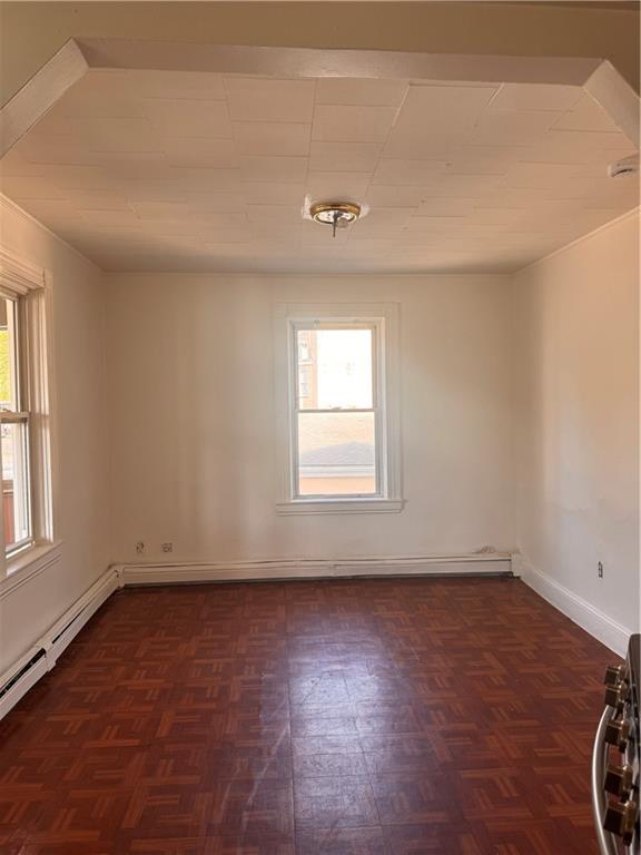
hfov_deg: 56.8
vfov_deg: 71.6
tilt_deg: -0.9
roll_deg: +1.2
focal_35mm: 24
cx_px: 320
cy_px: 428
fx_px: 593
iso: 100
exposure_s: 1/165
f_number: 1.78
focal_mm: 6.76
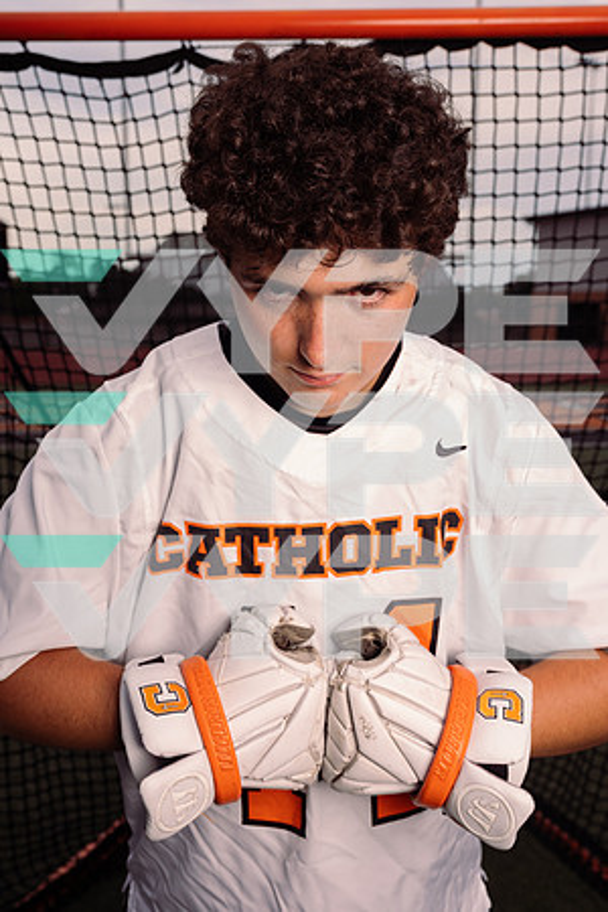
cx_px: 304
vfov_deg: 50.7
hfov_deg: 35.1
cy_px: 456
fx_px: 963
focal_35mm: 38
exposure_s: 1/250
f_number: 7.1
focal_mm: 38
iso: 50
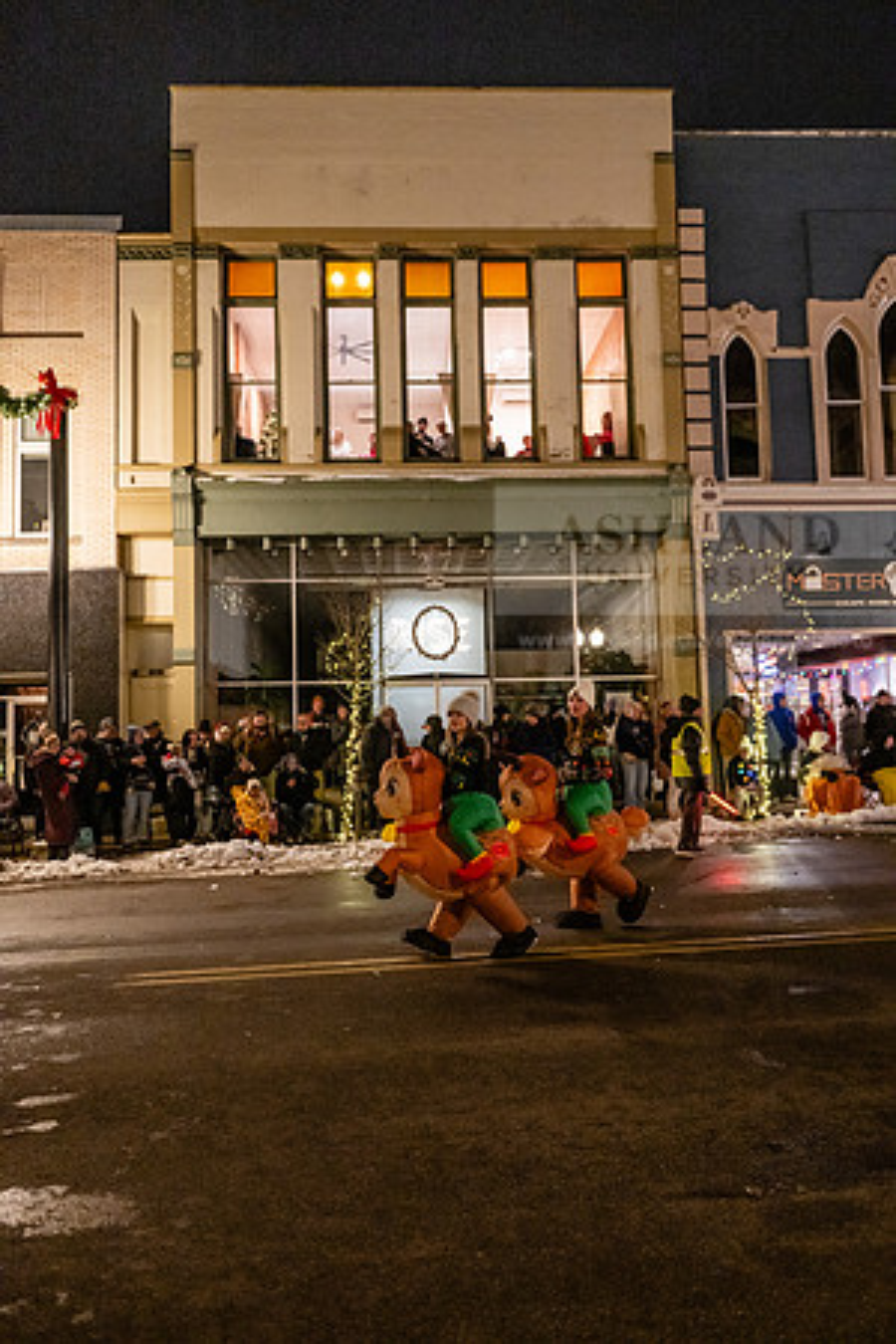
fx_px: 1008
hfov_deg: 47.9
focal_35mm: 27
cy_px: 672
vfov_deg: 67.4
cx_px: 448
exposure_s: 1/200
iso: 6400
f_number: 2.8
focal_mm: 27
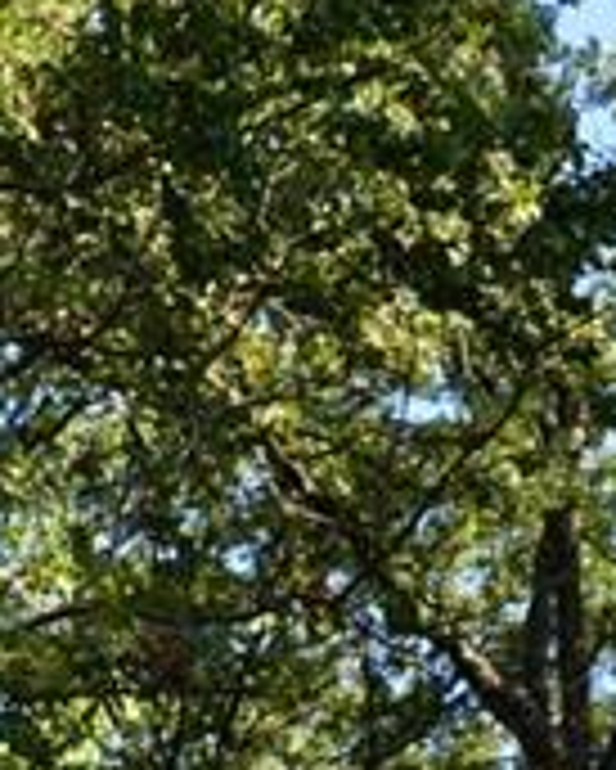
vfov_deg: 13.6
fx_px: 3074
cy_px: 1054
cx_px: 571
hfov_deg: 11.4
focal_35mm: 135
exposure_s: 1/80
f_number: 8
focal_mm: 16
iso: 100
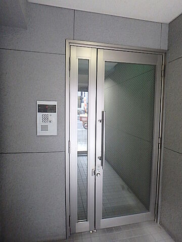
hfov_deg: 63.4
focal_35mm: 21
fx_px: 147
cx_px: 91
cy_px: 121
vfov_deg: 79.0
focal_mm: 3.7
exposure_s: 1/30
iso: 800
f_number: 3.5
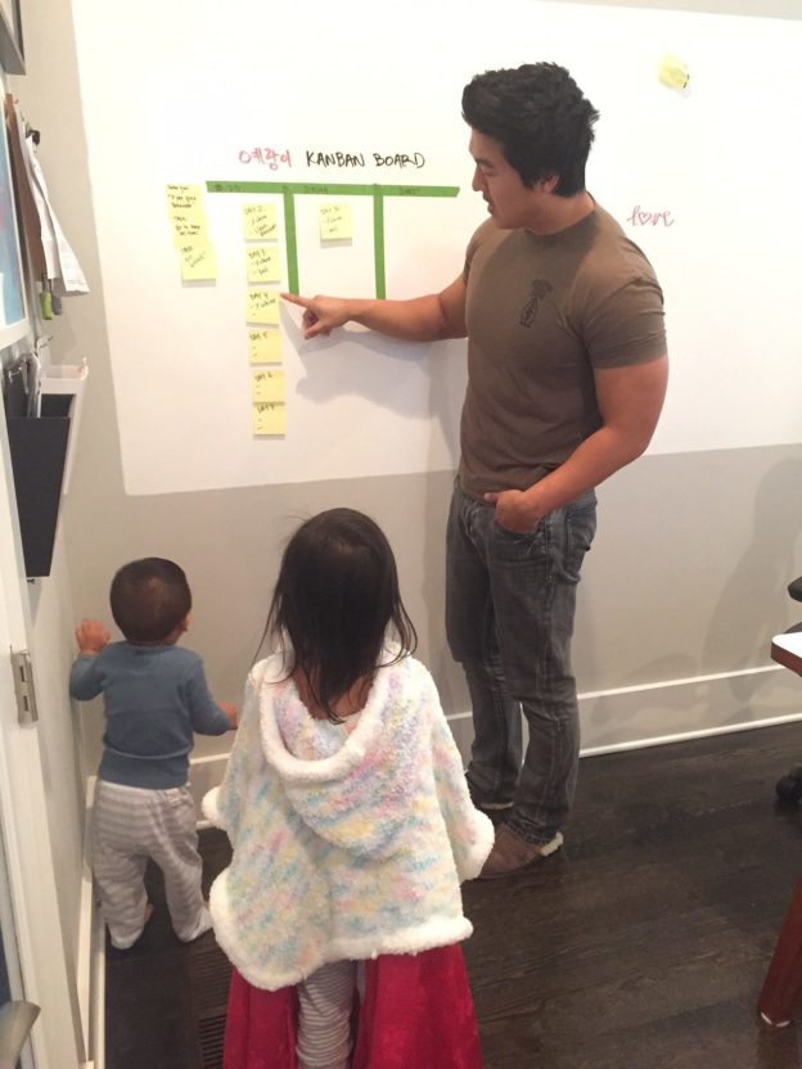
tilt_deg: -15.2
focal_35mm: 29
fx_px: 896
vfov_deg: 61.7
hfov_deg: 48.2
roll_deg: +0.2
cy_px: 534
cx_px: 401
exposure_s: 1/15
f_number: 2.2
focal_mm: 4.15
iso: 400
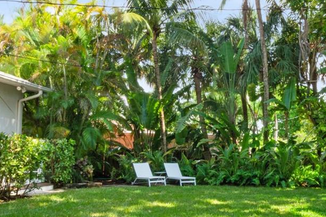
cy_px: 135
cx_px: 225
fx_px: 353
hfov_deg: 48.5
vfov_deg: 34.0
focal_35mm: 39
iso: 320
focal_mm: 10
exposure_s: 1/10
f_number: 22
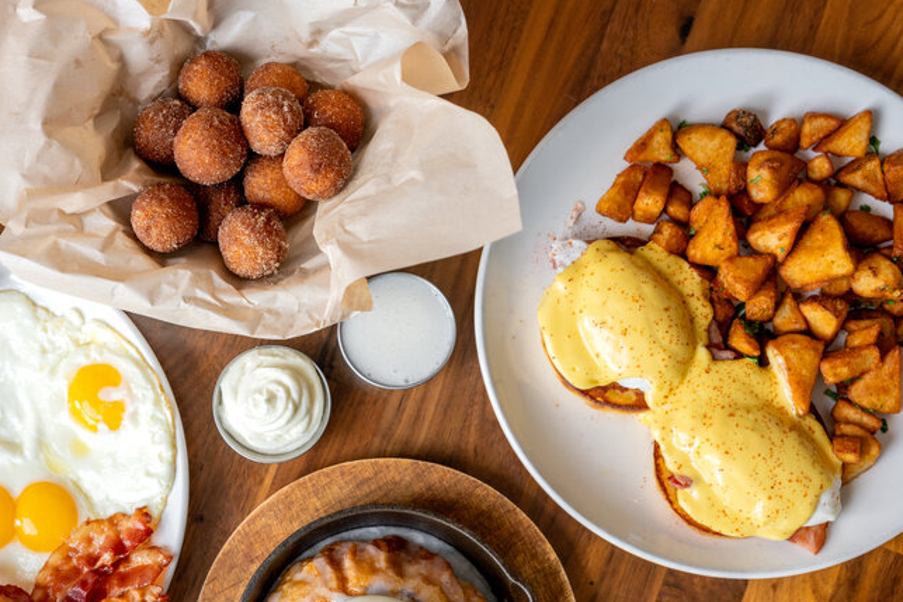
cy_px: 403
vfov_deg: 21.5
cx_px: 331
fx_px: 1581
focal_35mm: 63
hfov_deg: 31.7
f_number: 4
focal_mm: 45
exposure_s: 1/160
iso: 500
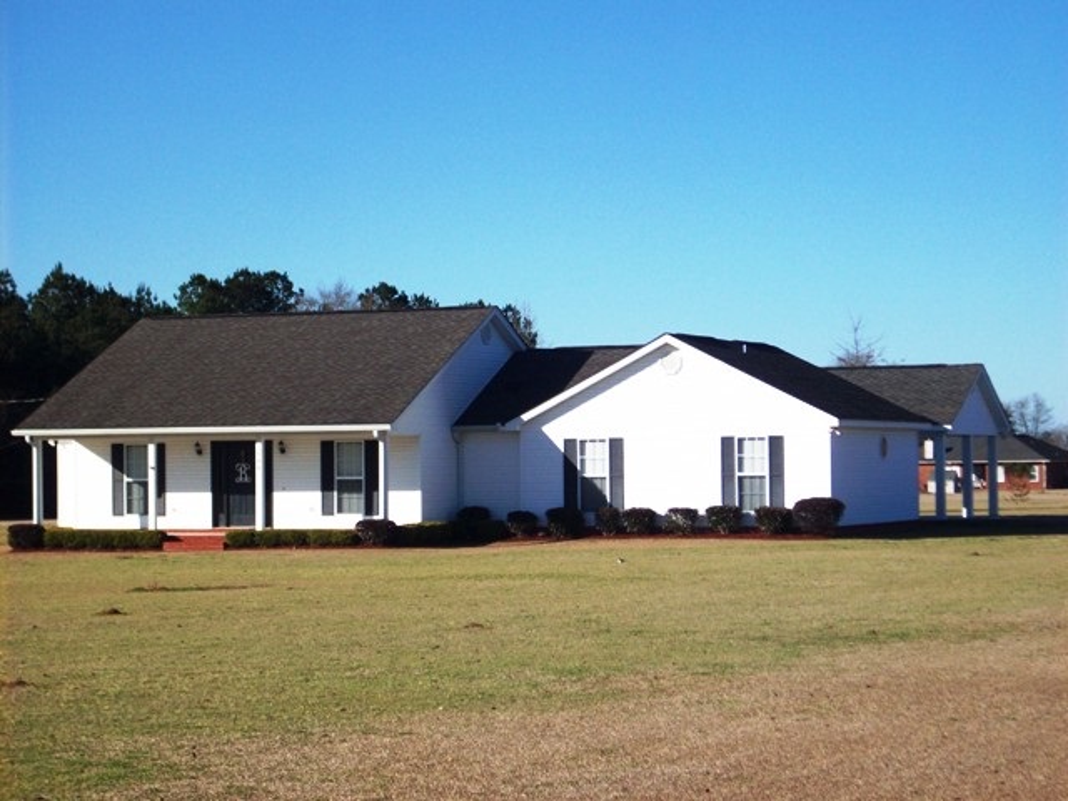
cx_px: 534
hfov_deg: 21.3
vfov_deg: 16.1
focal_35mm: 92
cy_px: 400
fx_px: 2838
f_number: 9.5
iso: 80
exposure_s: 1/200
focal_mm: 15.3
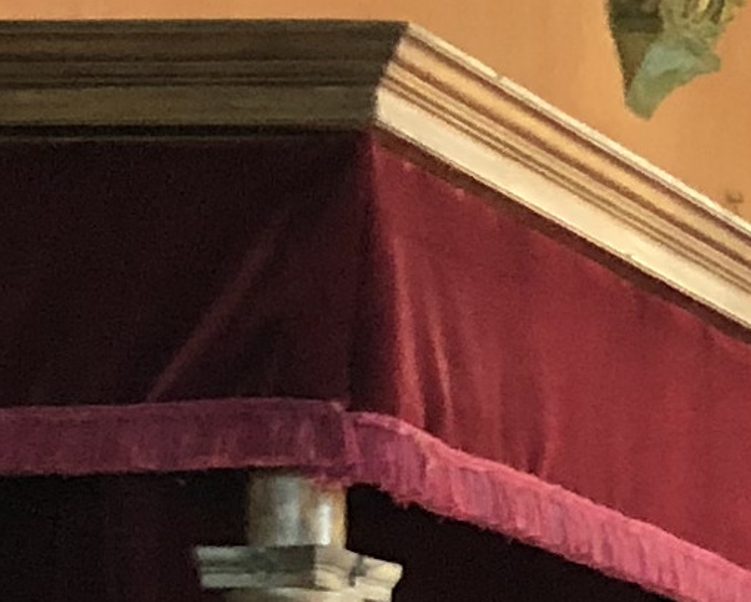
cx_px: 2481
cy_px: 1111
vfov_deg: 7.0
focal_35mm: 215
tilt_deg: +3.4
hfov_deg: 7.5
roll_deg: +1.1
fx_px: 4781
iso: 80
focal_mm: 4
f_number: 1.8
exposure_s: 1/17
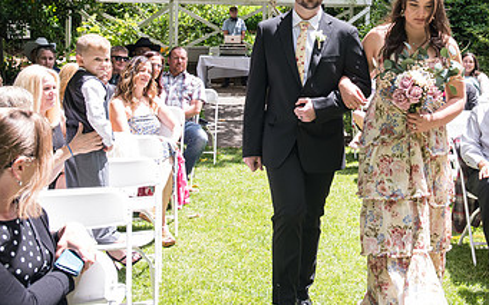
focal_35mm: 59
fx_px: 786
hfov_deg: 34.2
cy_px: 34
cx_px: 334
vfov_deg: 21.5
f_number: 6.3
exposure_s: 1/400
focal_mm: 34
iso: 640
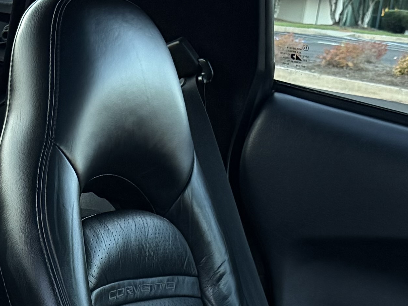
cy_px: 549
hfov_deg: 17.1
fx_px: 1297
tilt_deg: -22.2
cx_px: -72
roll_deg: -3.8
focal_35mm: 110
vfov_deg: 12.3
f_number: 1.78
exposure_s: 1/165
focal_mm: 6.76
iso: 160
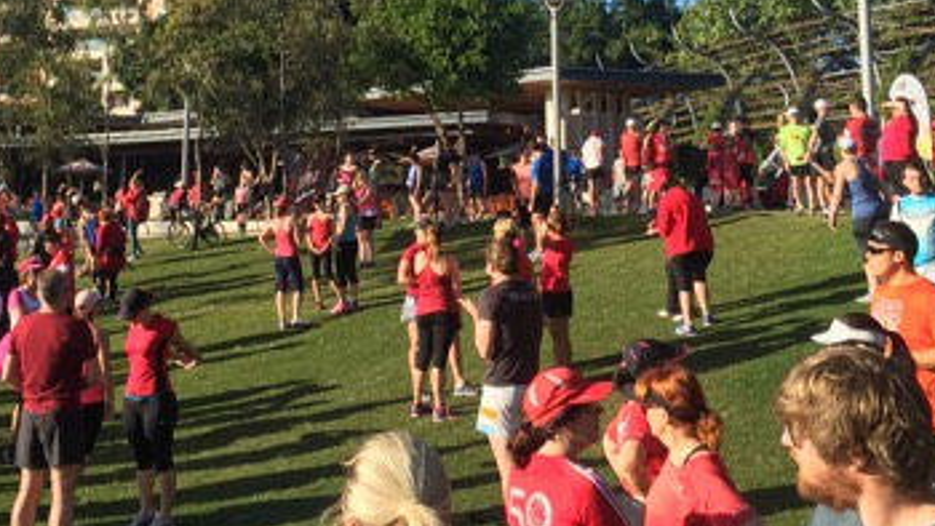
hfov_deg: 43.5
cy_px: 45
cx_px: 366
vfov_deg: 24.7
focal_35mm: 47
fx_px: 1165
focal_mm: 4.15
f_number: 2.2
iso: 32
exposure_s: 1/860
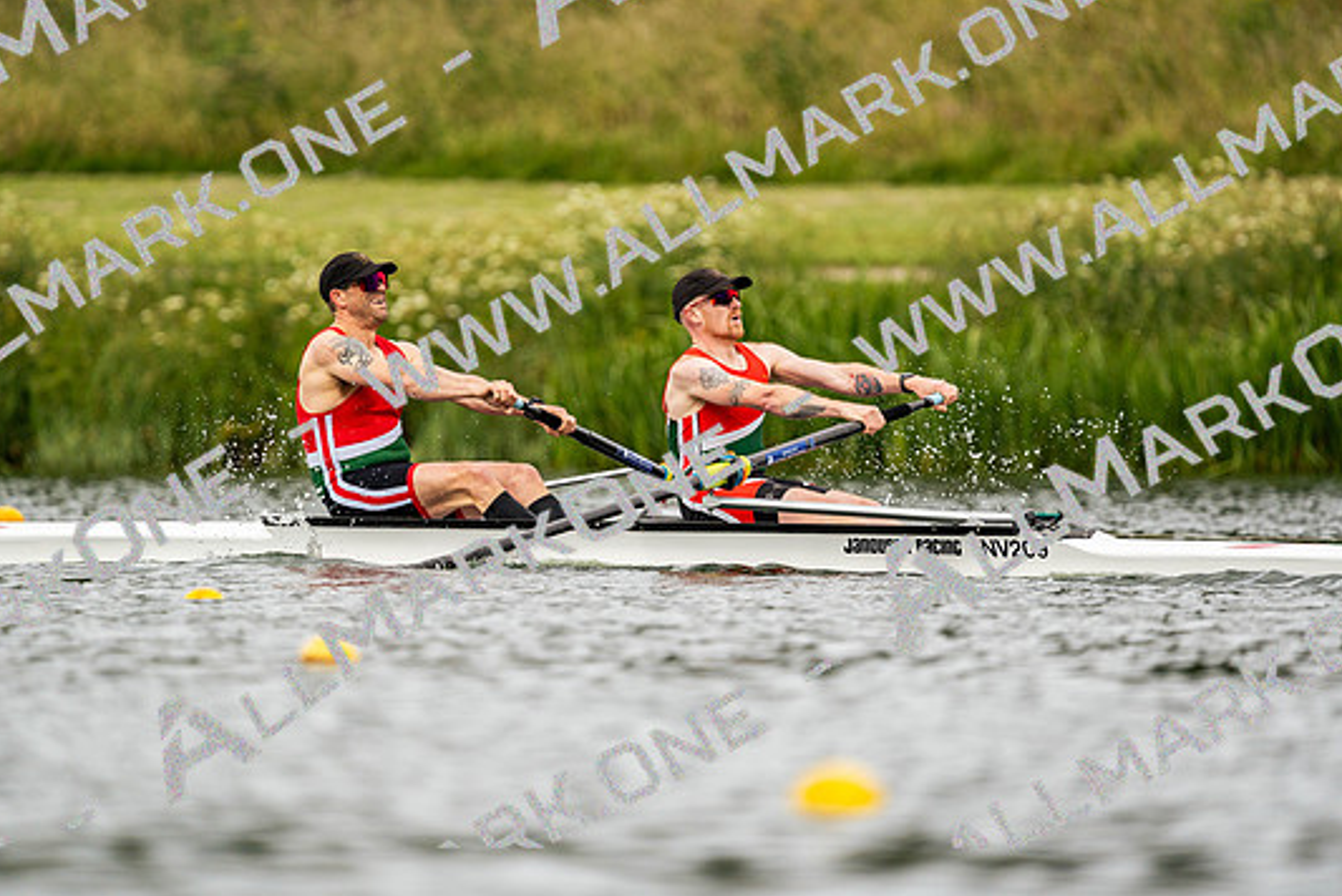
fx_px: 24355
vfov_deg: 2.1
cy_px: 417
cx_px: 670
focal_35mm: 653
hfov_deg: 3.2
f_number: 6.3
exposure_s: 1/2000
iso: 400
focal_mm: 600
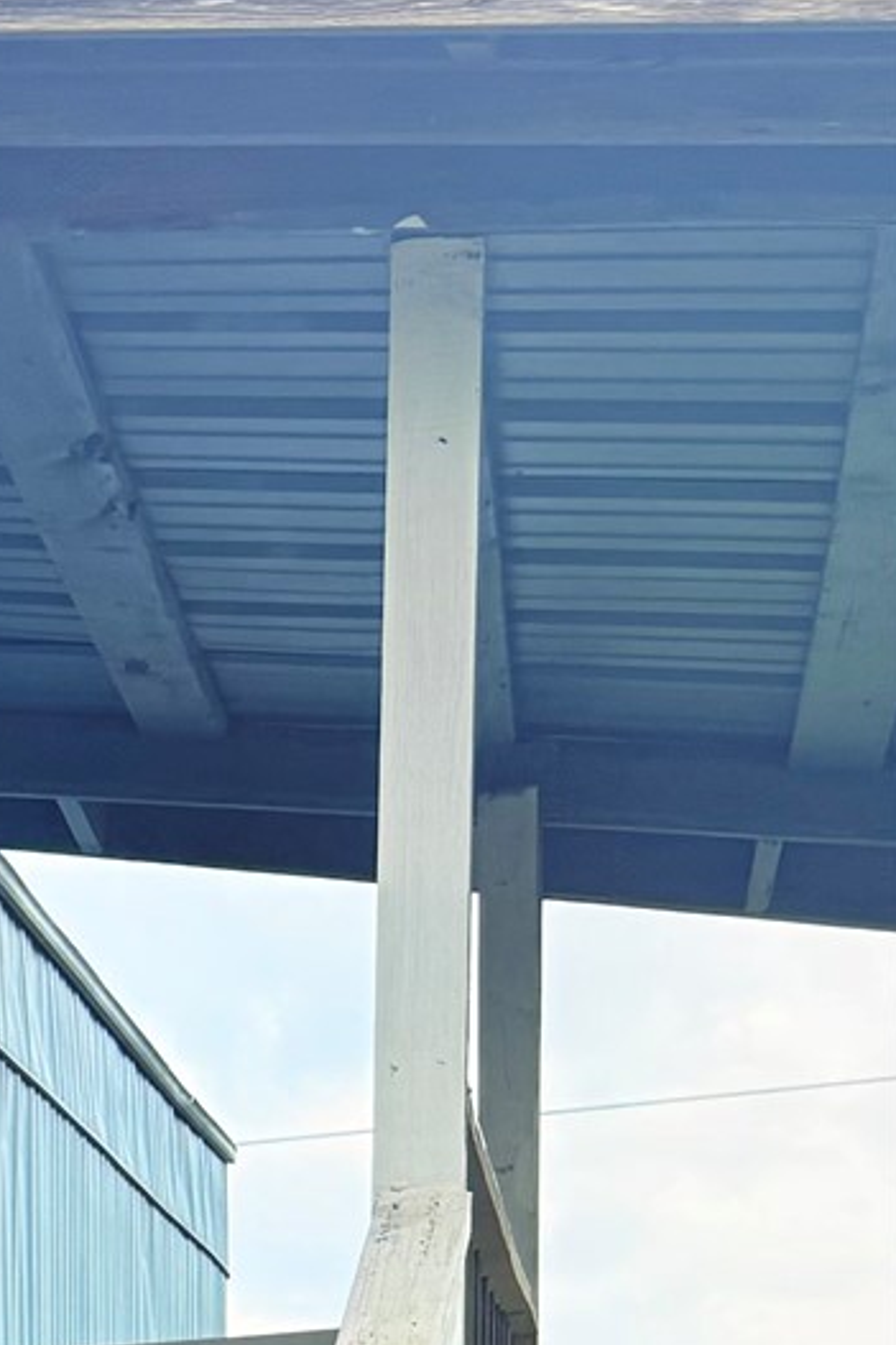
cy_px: 1968
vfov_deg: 18.8
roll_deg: +0.9
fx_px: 3623
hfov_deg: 12.1
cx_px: -1059
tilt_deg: -1.8
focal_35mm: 97
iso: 100
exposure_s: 1/2299
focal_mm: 6.76
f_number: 1.78
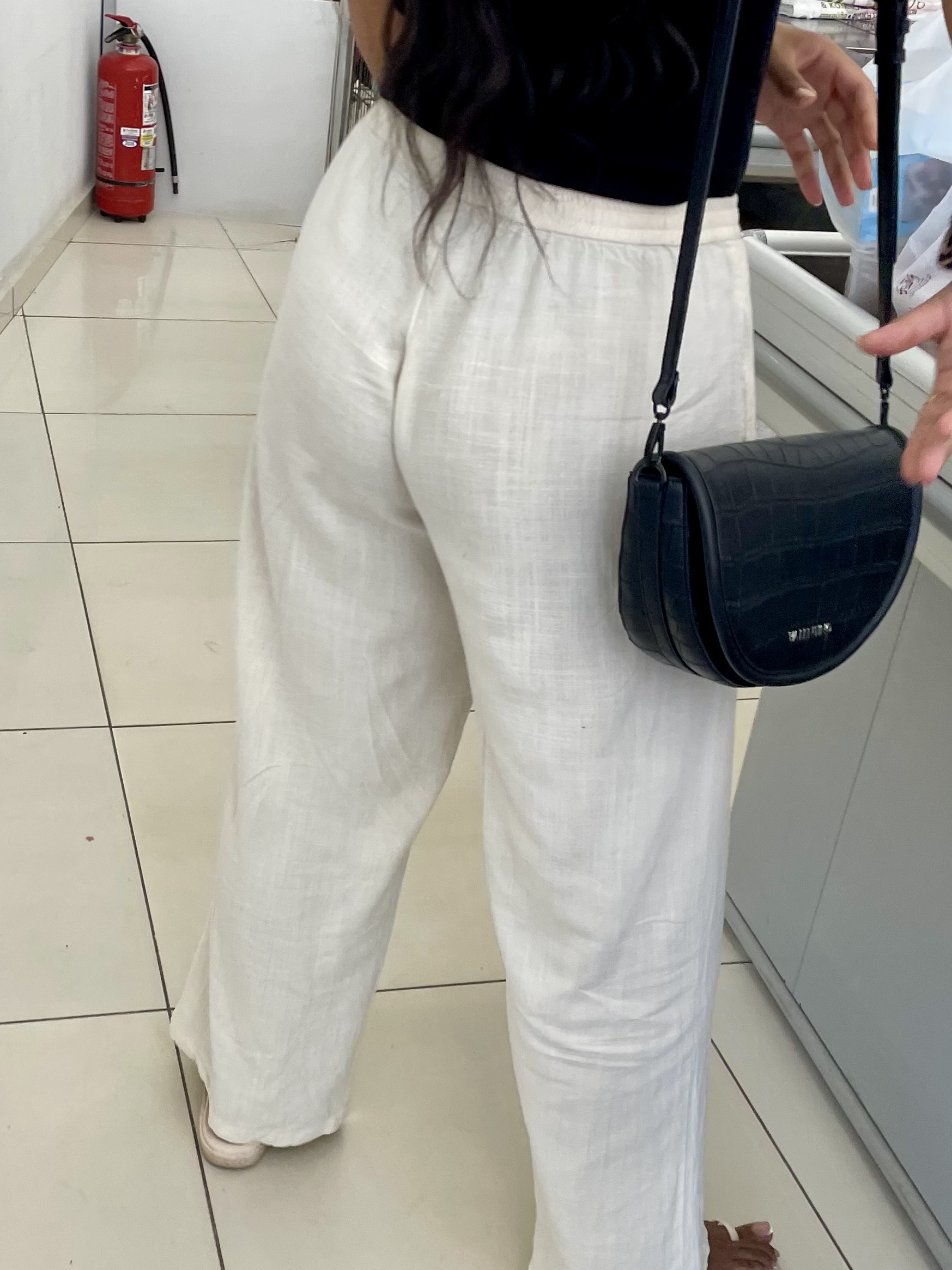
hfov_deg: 31.9
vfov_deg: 42.0
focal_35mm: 45
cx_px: 311
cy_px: 717
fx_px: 1650
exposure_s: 1/100
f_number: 1.6
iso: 64
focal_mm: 4.2
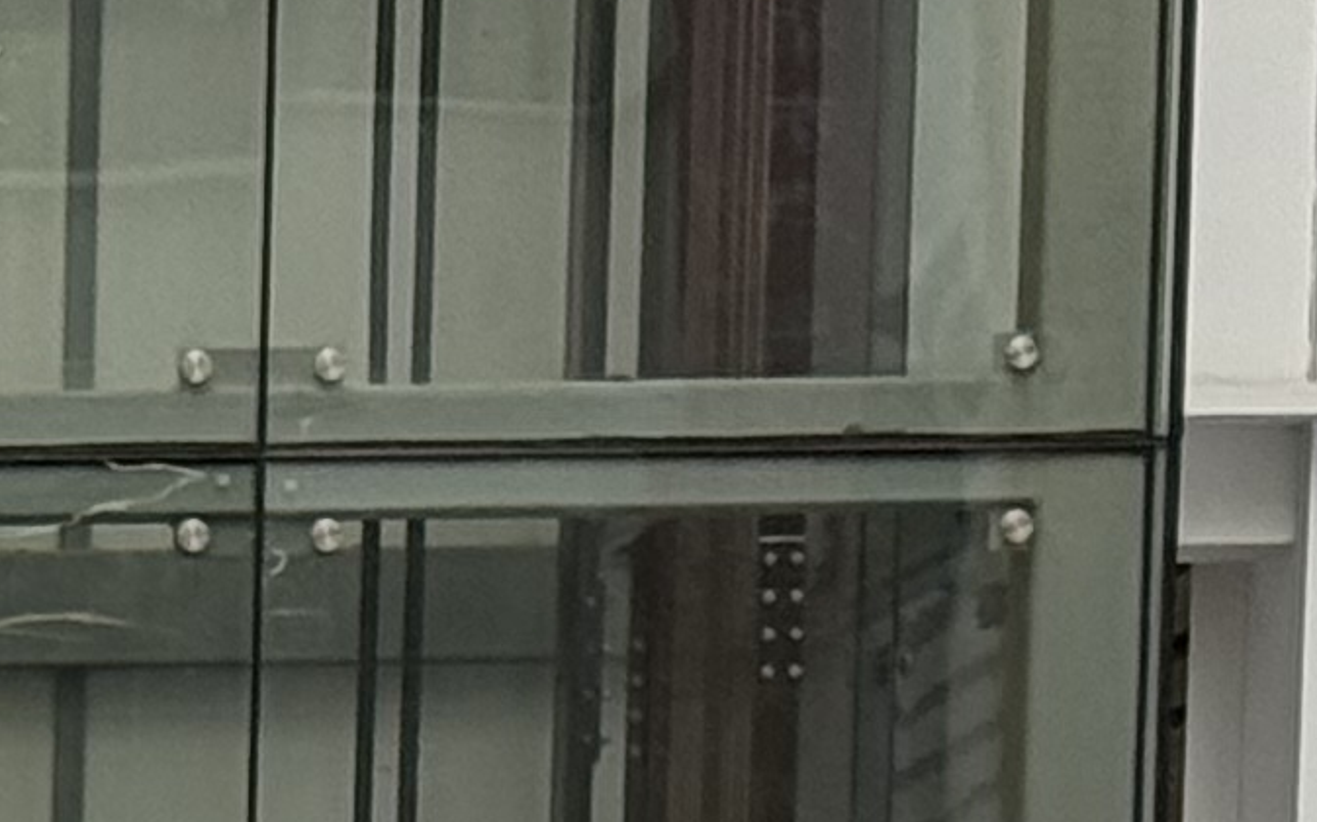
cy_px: 2805
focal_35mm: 305
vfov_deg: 4.1
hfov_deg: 6.6
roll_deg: +0.1
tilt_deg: -4.7
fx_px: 10943
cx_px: -1566
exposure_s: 1/75
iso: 200
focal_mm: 6.76
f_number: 1.78
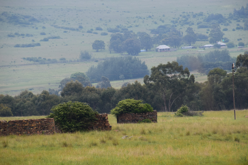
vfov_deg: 3.4
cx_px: 124
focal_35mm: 405
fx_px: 2790
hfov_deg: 5.1
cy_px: 82
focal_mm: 270
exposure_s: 1/400
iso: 400
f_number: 11
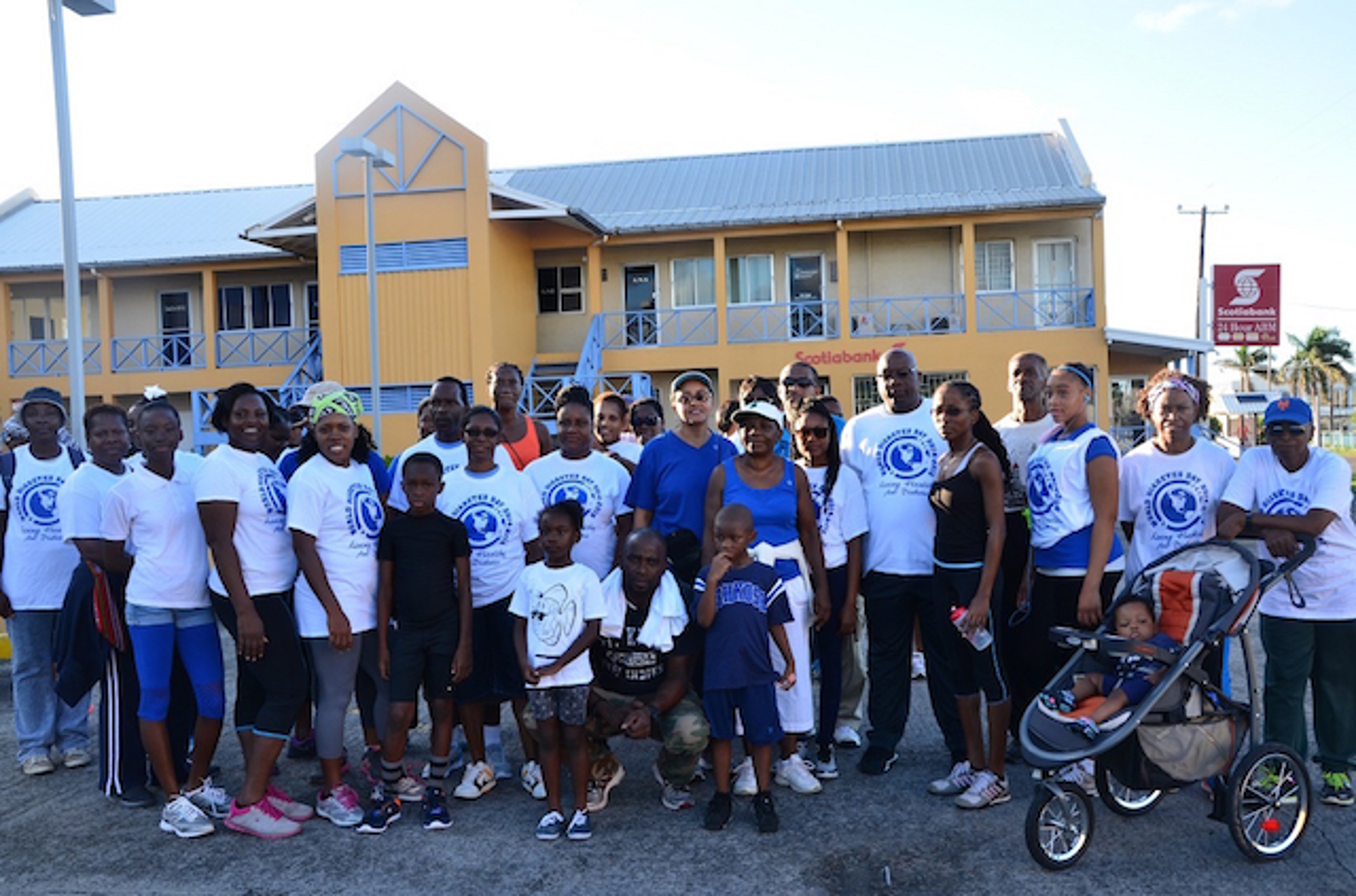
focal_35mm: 33
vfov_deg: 39.7
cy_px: 448
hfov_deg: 57.4
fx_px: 1240
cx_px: 678
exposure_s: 1/60
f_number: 10
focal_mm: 22
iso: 200
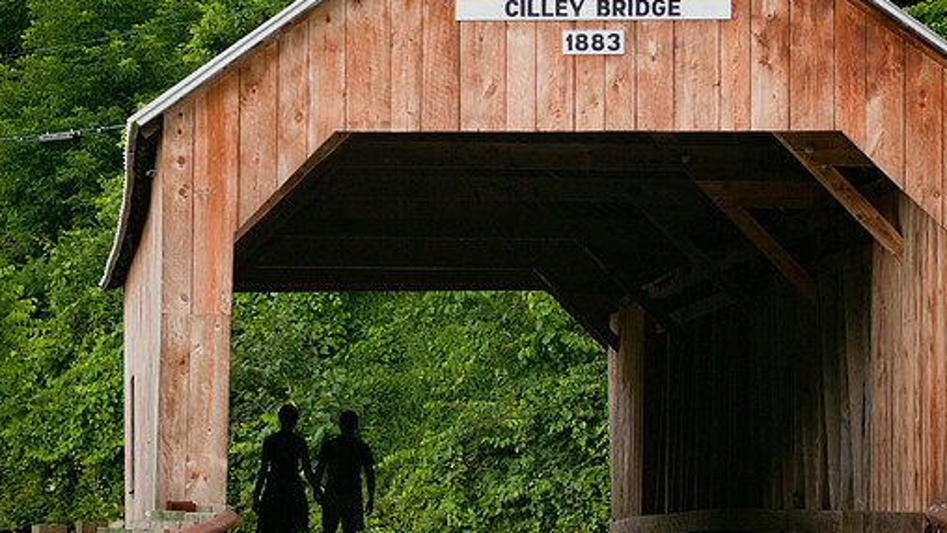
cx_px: 505
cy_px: 267
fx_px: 4496
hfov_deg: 12.0
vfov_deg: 6.8
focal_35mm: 179
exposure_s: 1/125
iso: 400
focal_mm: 100
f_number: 4
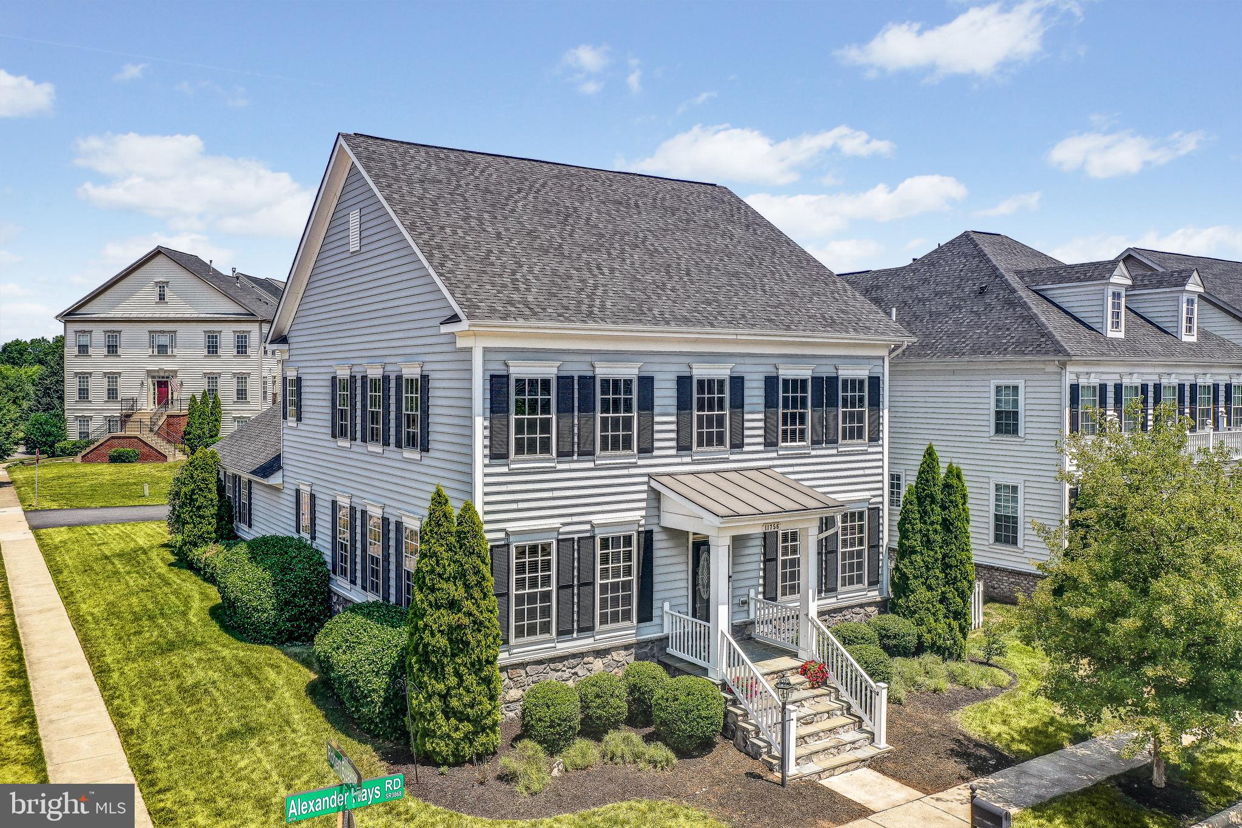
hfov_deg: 65.5
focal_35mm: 28
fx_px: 966
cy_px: 414
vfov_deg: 46.4
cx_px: 621
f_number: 6.3
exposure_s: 1/500
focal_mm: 10.3
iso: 100
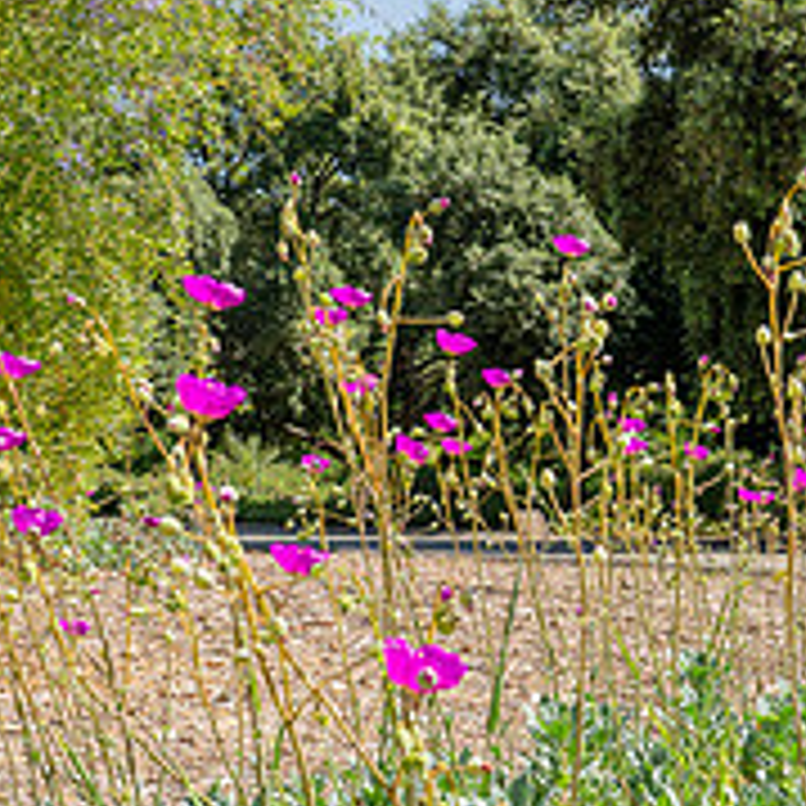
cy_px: 543
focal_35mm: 73
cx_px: 1207
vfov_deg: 23.6
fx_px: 1923
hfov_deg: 20.3
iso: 200
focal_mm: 26.5
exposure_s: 1/200
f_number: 10
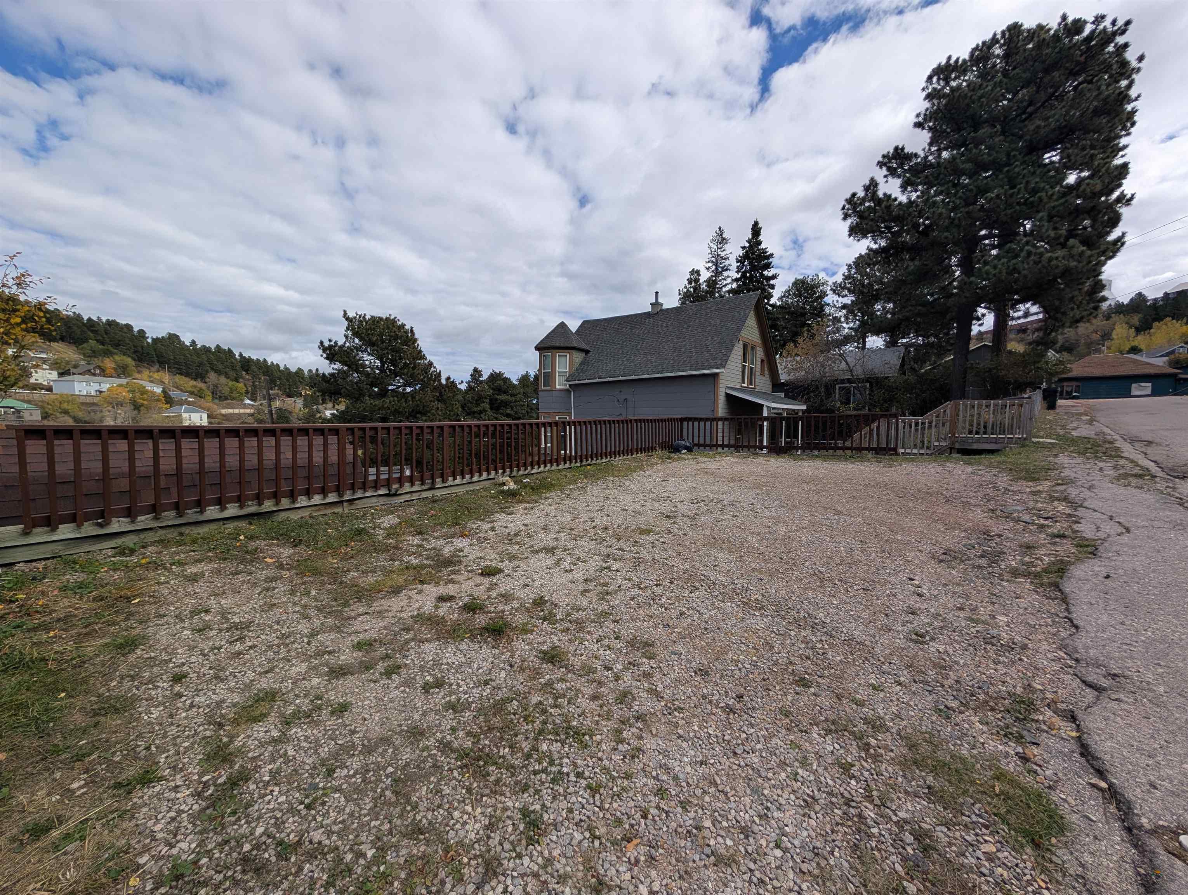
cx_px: 594
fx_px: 412
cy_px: 448
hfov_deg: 110.5
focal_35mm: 12
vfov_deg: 94.6
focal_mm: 2.02
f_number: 1.7
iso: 53
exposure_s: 1/3247
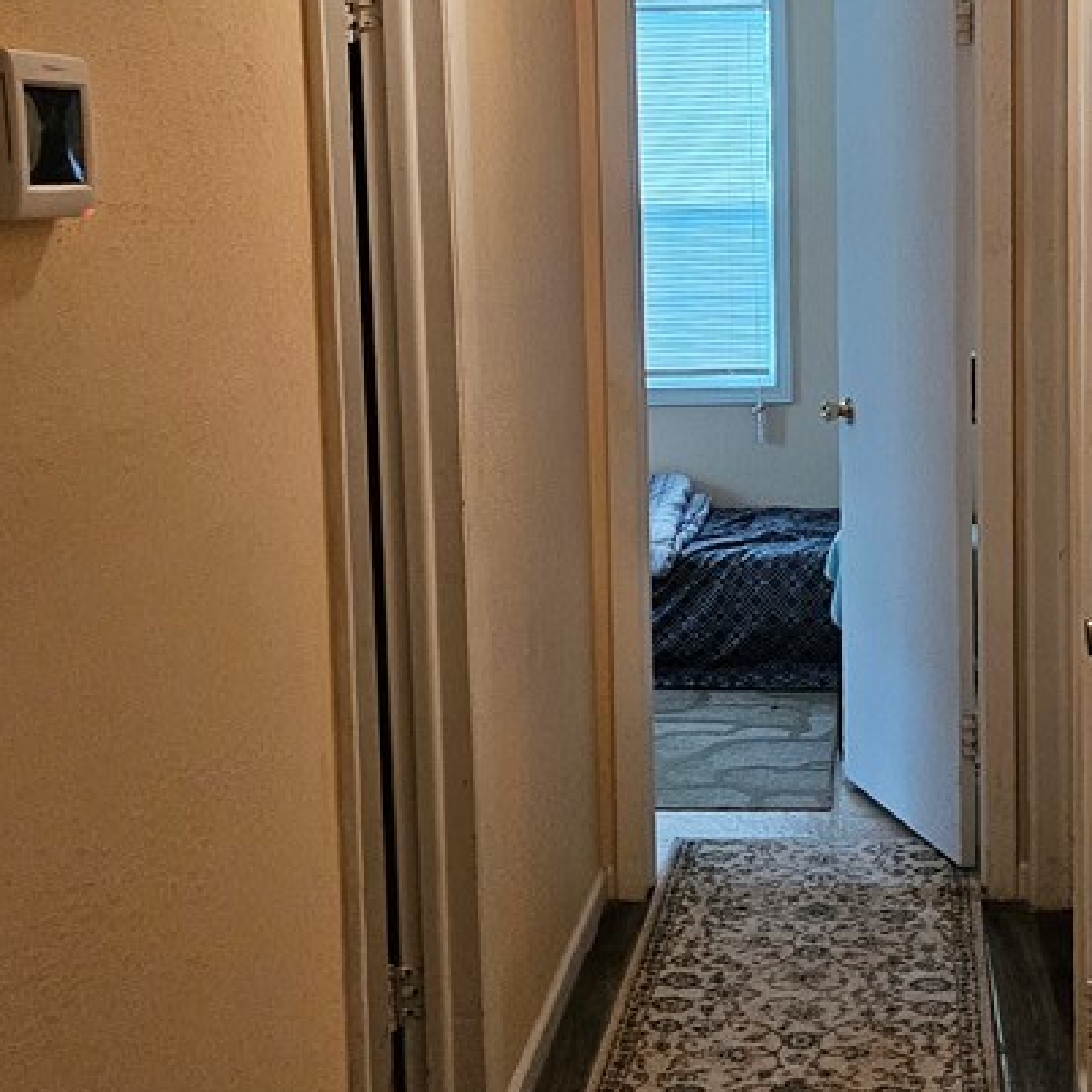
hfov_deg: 31.3
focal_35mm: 54
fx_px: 1927
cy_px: 367
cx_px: 752
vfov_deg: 31.4
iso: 500
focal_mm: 5
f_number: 1.8
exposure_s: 1/120
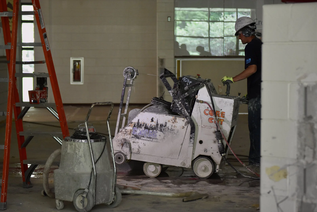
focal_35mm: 108
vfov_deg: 12.7
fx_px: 951
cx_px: 158
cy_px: 106
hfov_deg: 18.9
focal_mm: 72
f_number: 4.2
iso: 2000
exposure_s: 1/60
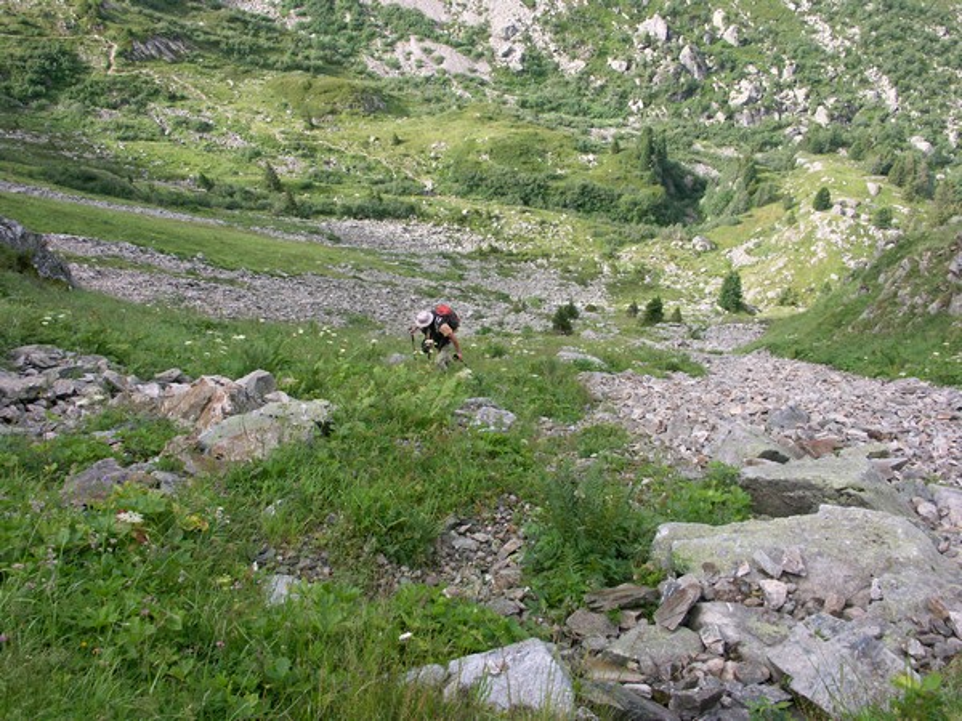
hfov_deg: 58.4
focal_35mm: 31
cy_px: 360
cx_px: 481
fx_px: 862
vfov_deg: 45.4
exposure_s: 1/100
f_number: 5.6
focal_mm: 8.05
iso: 64
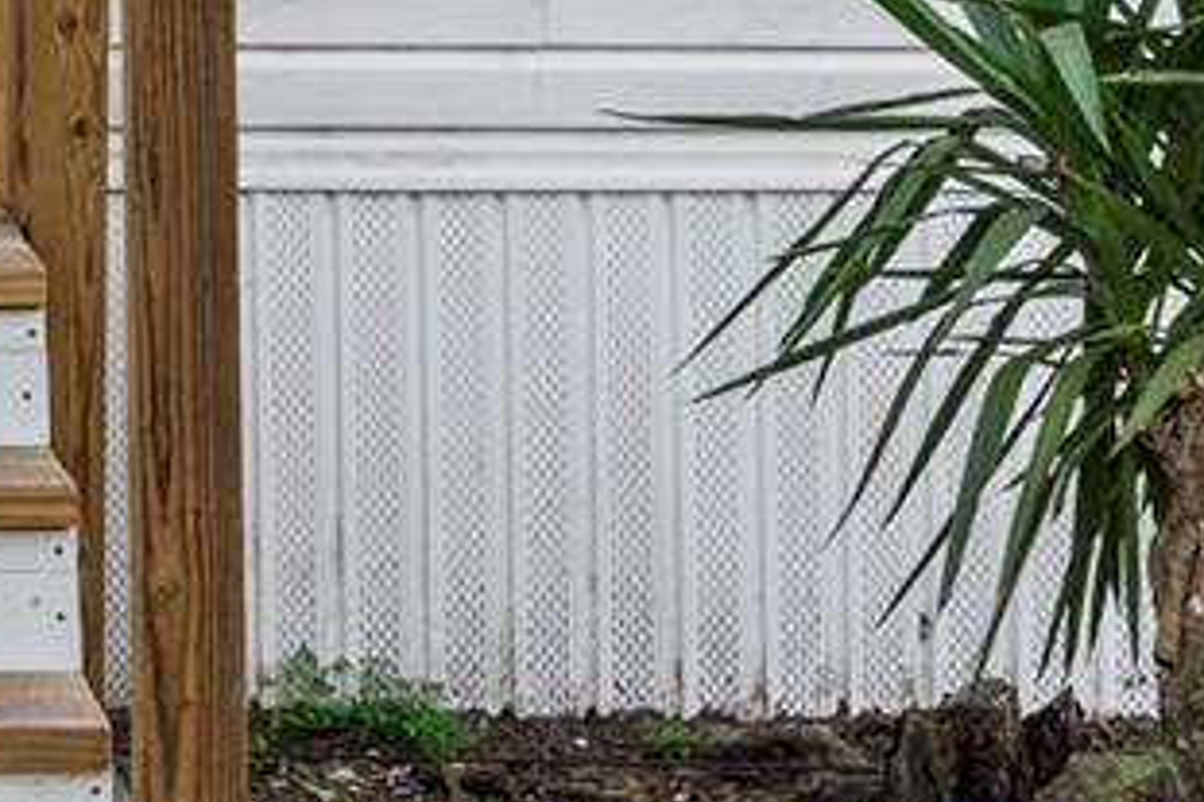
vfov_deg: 7.4
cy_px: -608
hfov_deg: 11.1
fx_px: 6017
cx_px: -368
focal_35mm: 180
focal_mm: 35
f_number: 7.1
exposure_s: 1/30
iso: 50
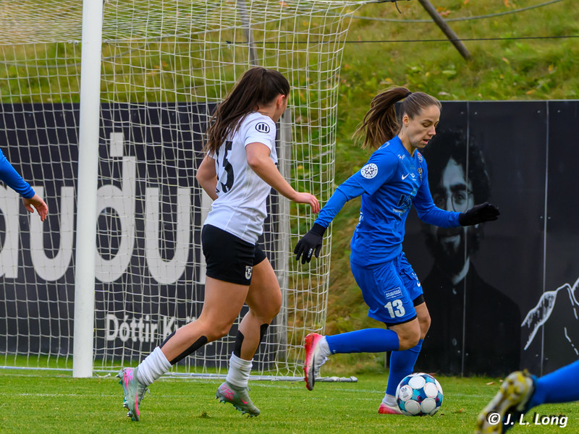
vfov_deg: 3.6
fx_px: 6859
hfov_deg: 4.8
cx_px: 78
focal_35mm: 410
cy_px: 227
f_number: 6.3
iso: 1100
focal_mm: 180
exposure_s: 1/1000
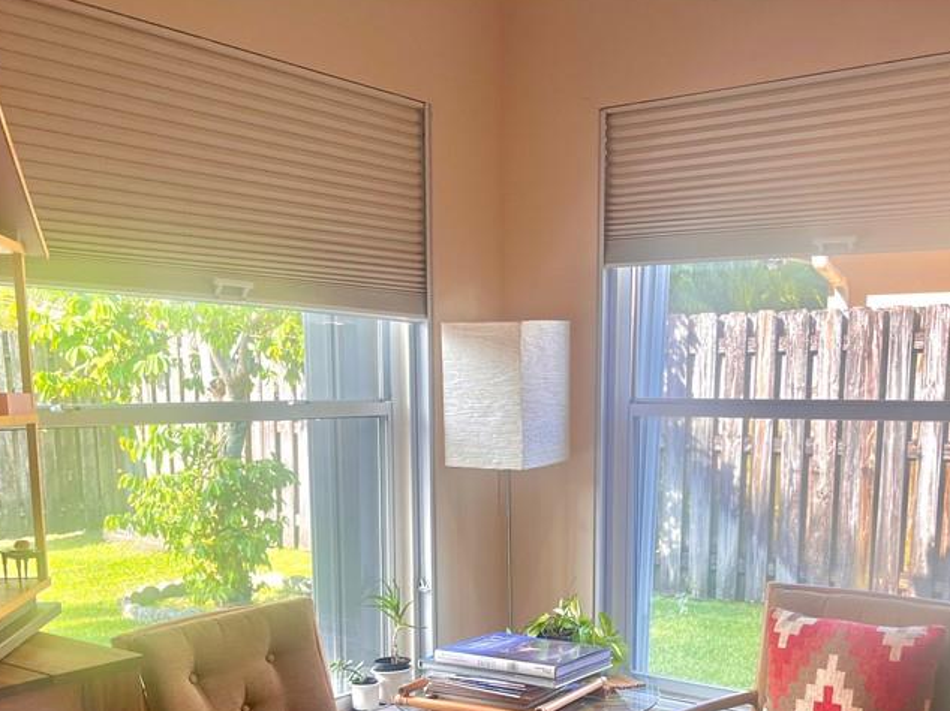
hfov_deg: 44.7
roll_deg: +0.3
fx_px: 1152
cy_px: 564
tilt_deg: -9.9
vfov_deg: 33.4
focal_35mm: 42
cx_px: 529
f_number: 1.6
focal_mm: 5.1
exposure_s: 1/151
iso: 50
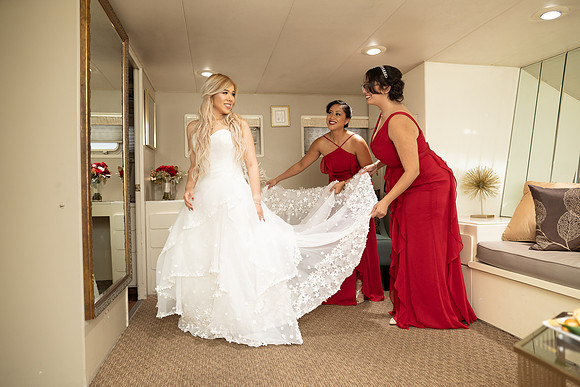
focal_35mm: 24
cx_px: 290
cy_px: 194
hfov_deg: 73.7
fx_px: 387
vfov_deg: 53.2
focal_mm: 24
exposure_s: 1/250
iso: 500
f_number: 2.2
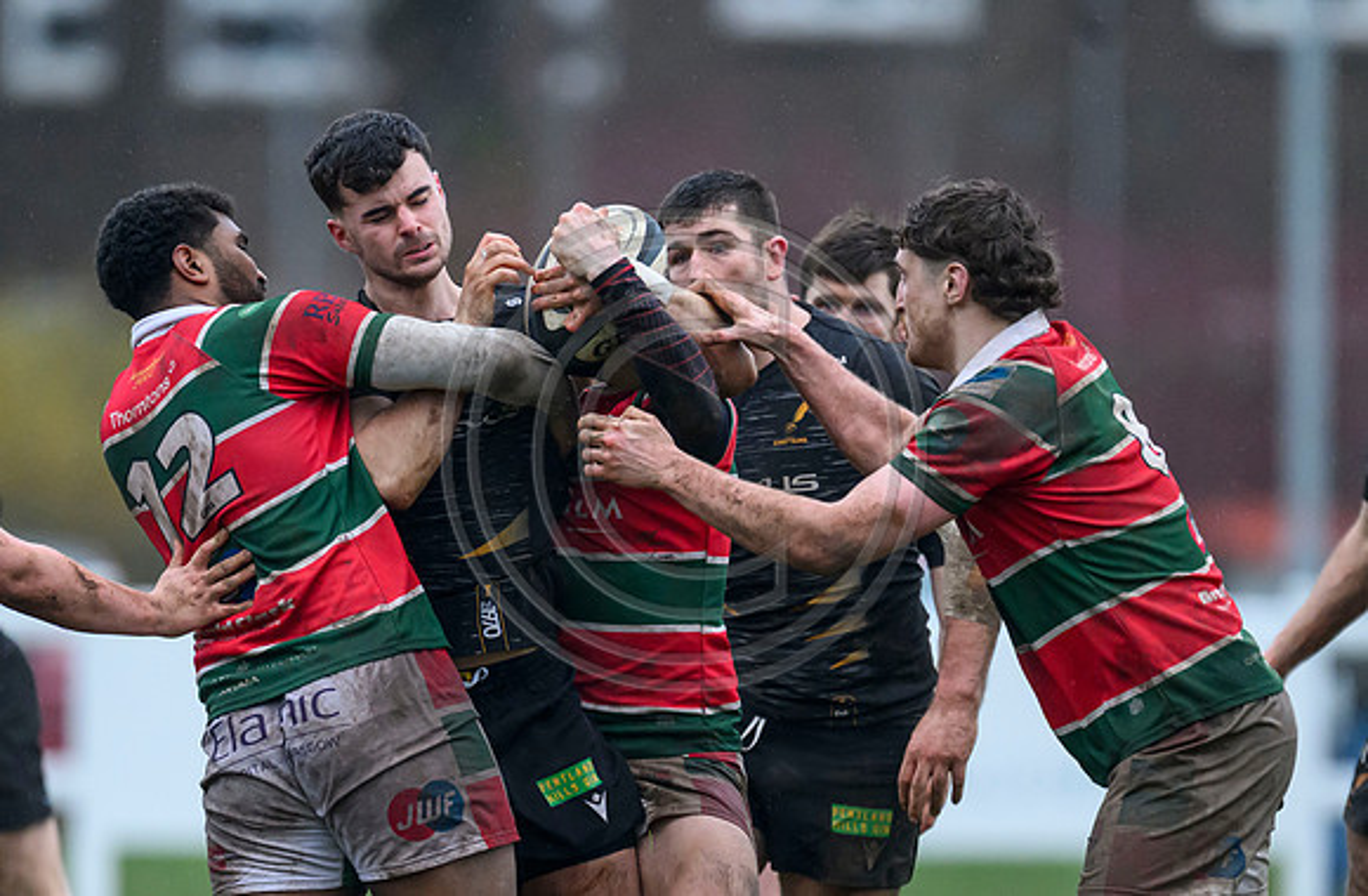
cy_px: 750
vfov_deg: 1.4
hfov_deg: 2.2
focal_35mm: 940
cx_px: 647
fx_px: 35520
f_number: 4
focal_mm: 560
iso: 3200
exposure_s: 1/1600
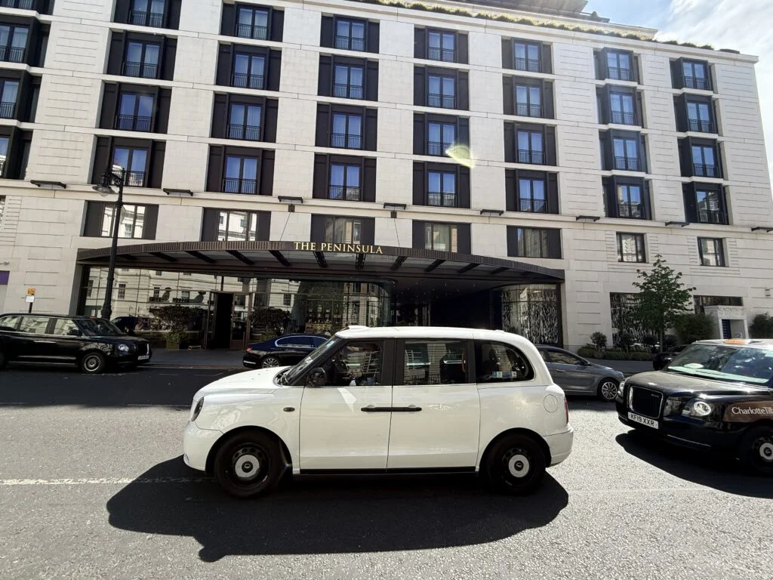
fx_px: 313
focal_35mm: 14
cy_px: 290
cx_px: 386
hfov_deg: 102.1
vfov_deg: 85.7
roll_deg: -1.7
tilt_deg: +6.9
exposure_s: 1/809
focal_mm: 2.22
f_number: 2.2
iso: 64
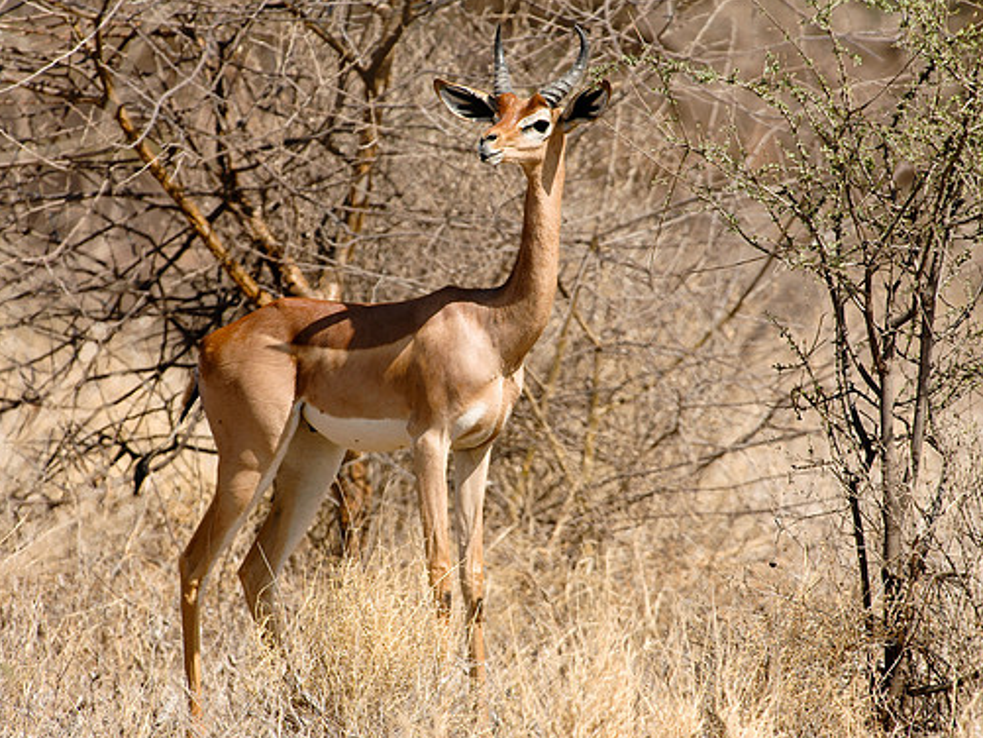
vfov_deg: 3.0
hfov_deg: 4.0
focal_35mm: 500
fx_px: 14202
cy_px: 372
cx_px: 445
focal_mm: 300
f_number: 6.3
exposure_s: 1/400
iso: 100
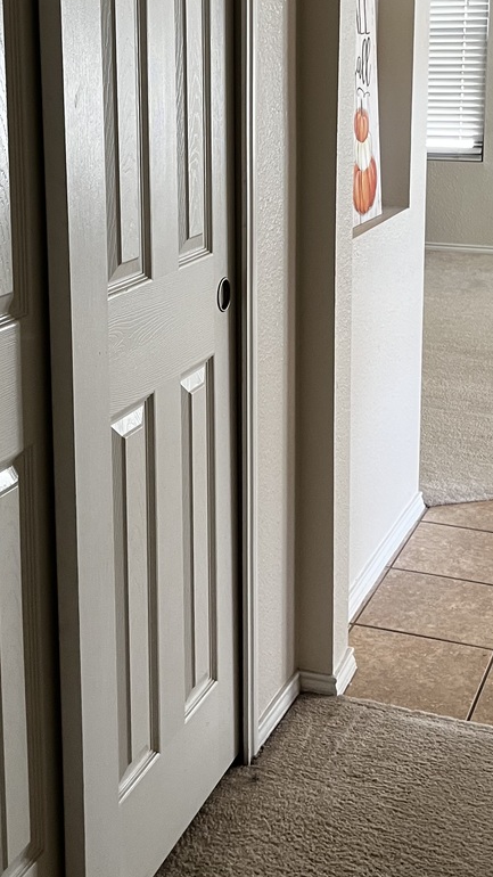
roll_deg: +0.5
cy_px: 229
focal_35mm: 53
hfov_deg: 22.6
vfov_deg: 38.3
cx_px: 241
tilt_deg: -8.8
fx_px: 1232
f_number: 1.6
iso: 125
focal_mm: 5.1
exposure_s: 1/60
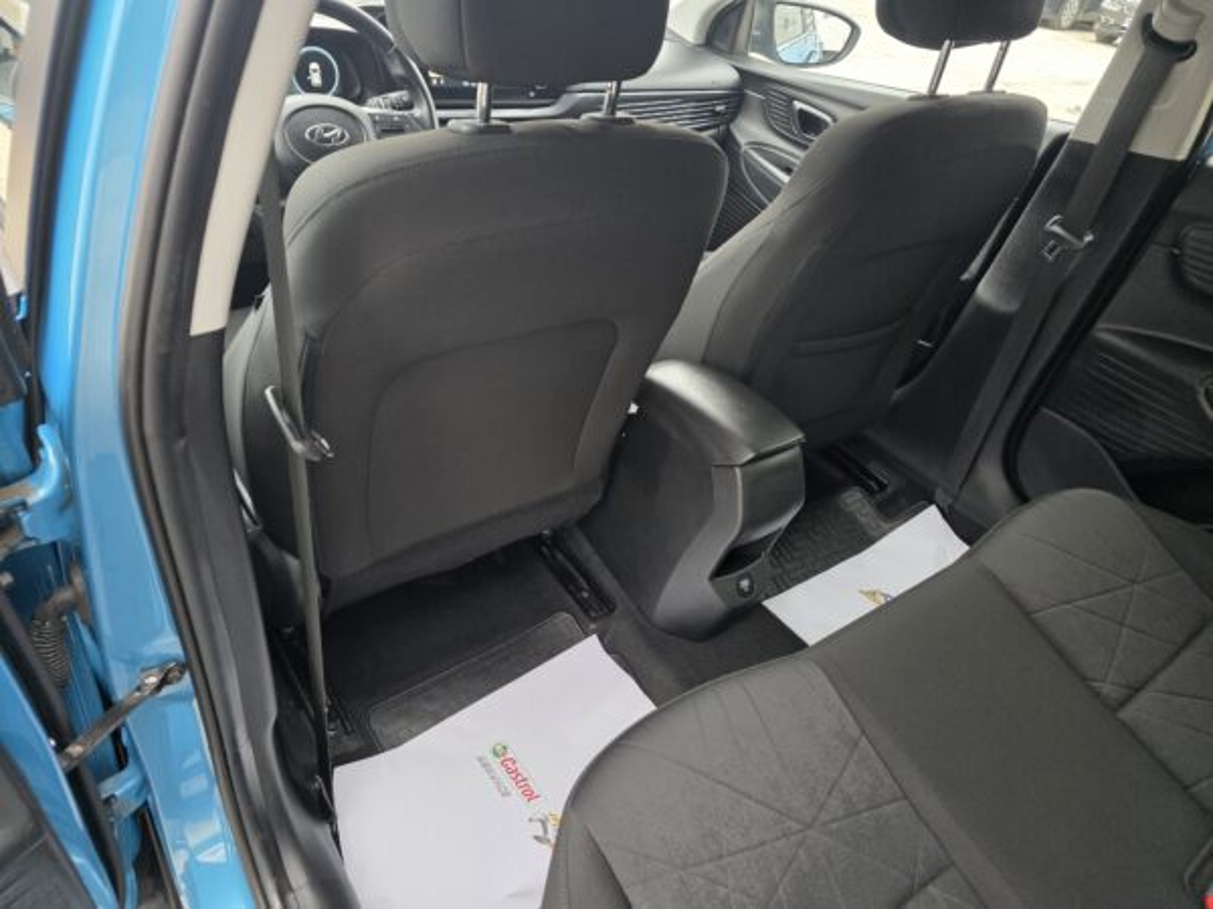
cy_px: 454
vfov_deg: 58.9
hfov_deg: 73.9
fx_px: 806
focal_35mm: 23
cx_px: 606
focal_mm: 6.3
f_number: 1.7
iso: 250
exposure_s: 1/100
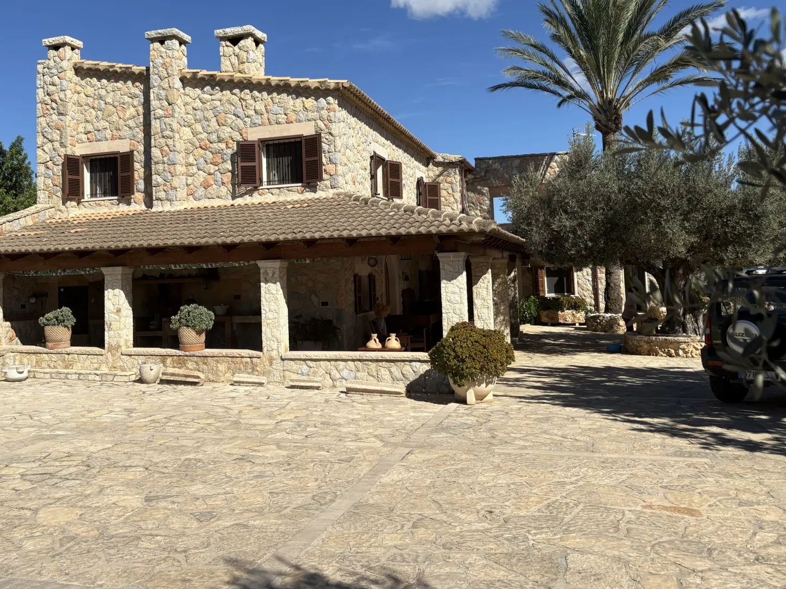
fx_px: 795
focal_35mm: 35
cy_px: 213
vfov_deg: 40.3
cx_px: 314
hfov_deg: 52.3
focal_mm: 5.96
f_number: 1.6
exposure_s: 1/5348
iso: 50
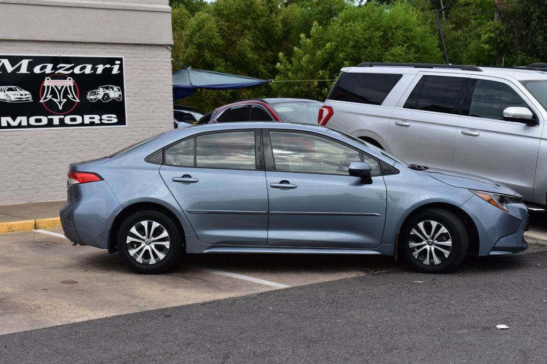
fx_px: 866
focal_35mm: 57
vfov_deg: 23.8
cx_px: 274
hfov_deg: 35.1
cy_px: 182
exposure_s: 1/500
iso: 400
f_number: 11
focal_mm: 38
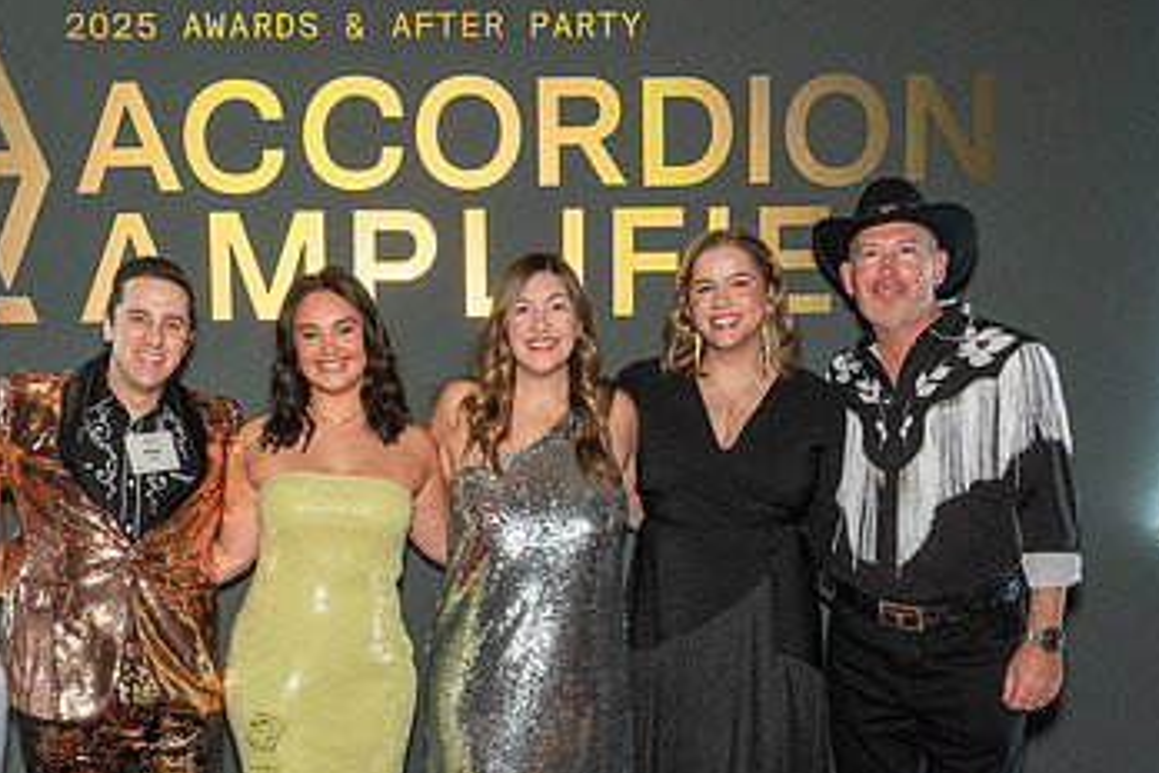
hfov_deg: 43.3
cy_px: 565
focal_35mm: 45
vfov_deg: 29.5
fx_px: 1449
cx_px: 443
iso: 1600
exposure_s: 1/125
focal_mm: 27
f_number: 6.3
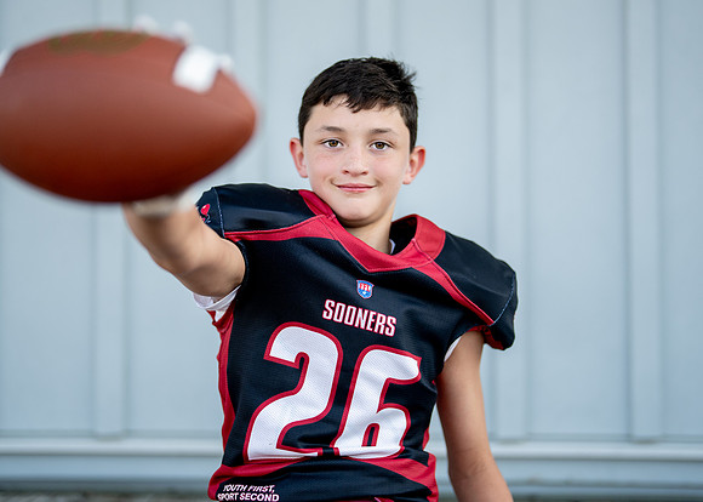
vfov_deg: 23.5
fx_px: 1204
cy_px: 230
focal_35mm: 60
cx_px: 360
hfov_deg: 32.6
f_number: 1.2
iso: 160
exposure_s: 1/2000
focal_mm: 50
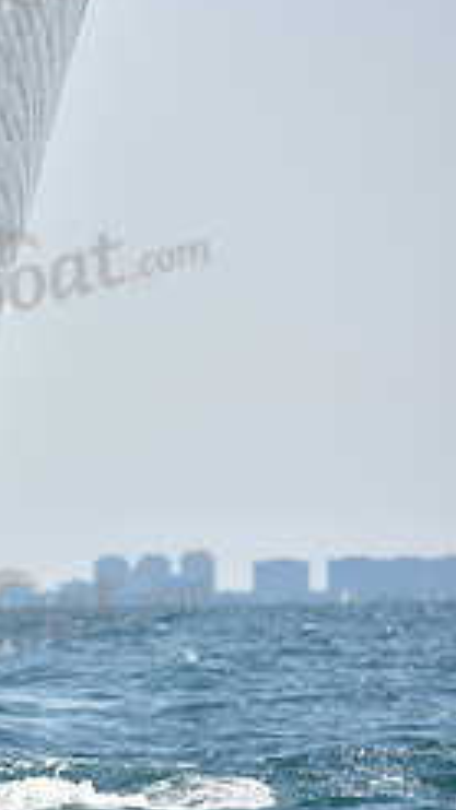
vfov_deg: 4.4
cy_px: 513
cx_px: -420
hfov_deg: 2.5
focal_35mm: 492
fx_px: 10572
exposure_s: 1/1600
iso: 250
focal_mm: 200
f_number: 6.3
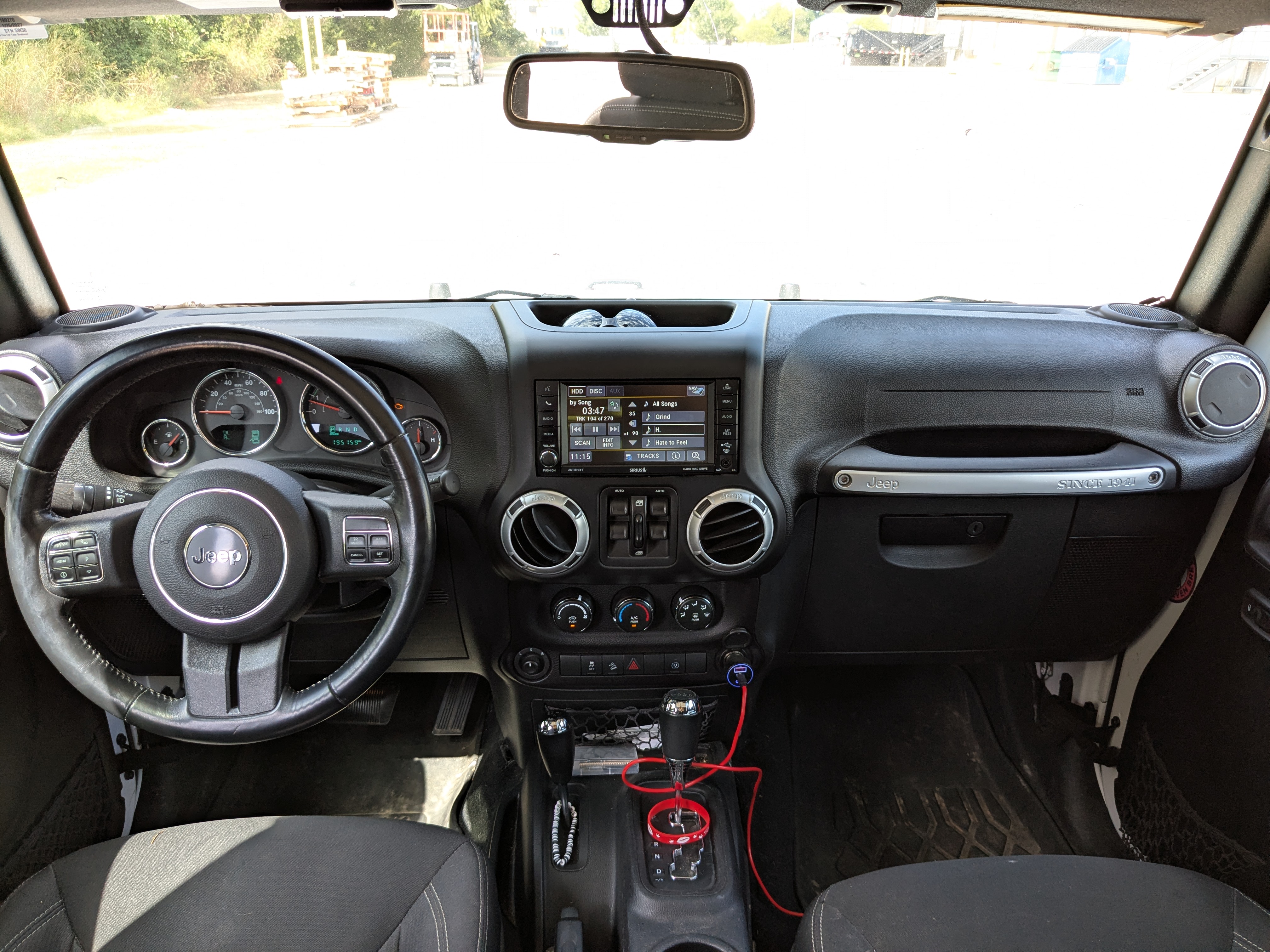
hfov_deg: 65.3
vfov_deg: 51.4
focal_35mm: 27
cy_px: 476
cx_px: 635
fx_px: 991
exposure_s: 1/187
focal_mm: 4.38
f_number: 1.73
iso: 47
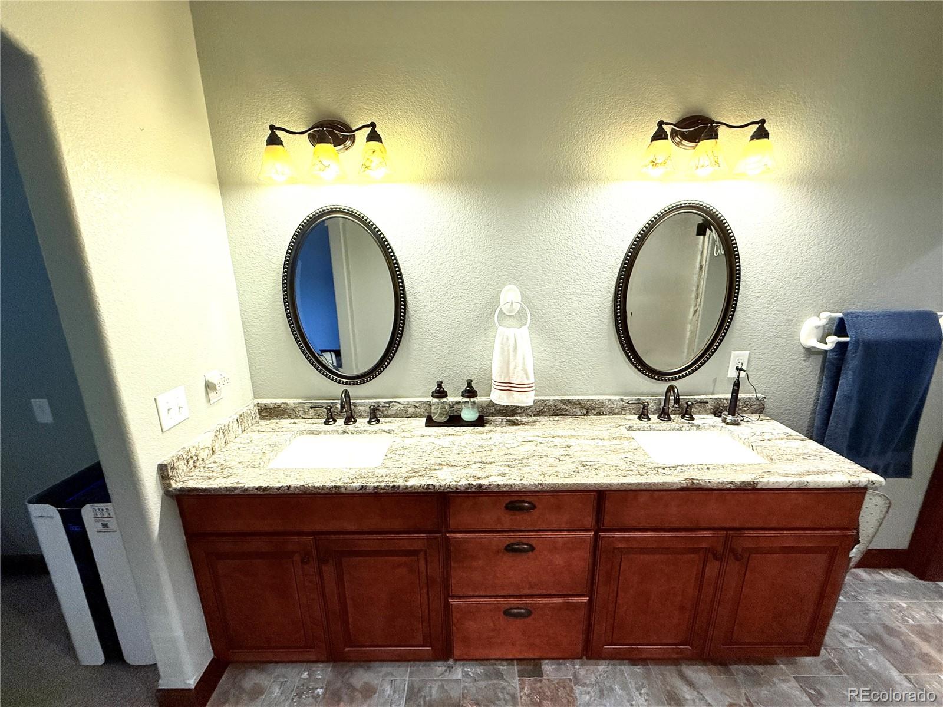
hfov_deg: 102.1
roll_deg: +1.2
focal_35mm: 14
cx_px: 472
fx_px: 381
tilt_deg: -12.4
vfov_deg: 85.7
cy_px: 354
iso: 400
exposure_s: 1/120
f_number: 2.2
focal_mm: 2.22
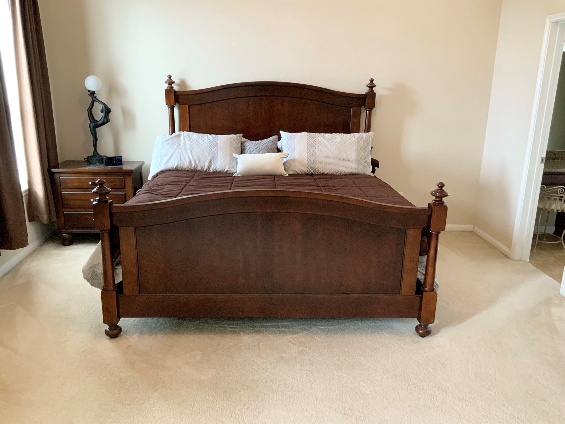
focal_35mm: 30
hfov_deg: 60.0
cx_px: 275
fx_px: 490
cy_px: 216
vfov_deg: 46.8
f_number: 1.8
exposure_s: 1/60
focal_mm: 3
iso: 200
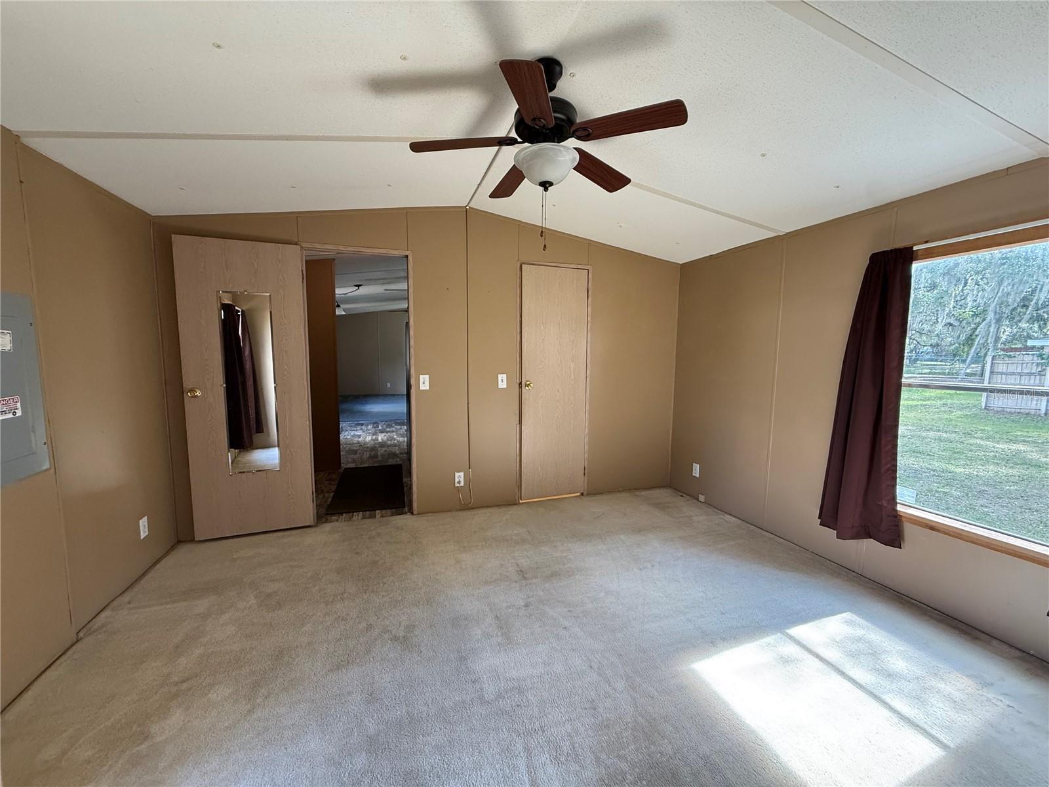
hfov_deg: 102.1
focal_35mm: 14
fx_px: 424
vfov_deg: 85.7
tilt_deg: -5.0
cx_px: 524
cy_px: 394
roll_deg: -0.9
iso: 250
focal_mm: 2.22
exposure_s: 1/99
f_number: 2.2
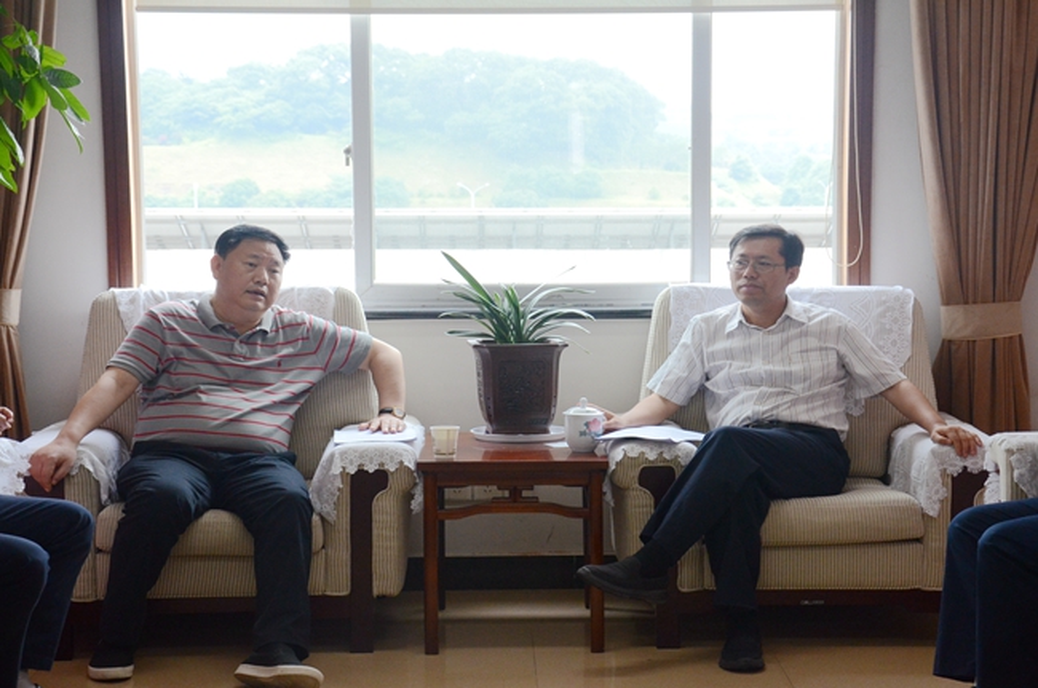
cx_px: 519
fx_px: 1943
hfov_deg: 29.9
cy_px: 344
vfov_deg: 20.1
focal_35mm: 68
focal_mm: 45
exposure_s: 1/200
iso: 1000
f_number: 7.1
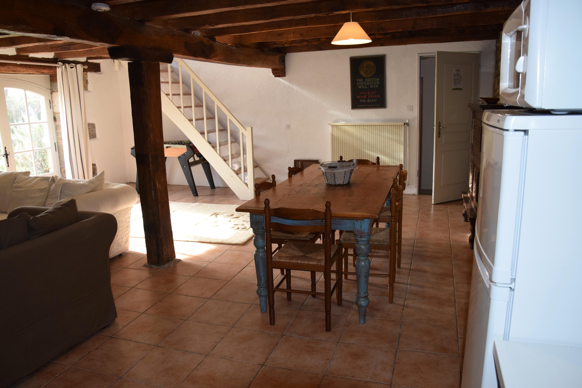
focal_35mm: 27
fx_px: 436
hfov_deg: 67.4
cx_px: 291
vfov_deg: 47.9
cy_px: 194
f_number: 5.6
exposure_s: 1/125
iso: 800
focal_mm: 18
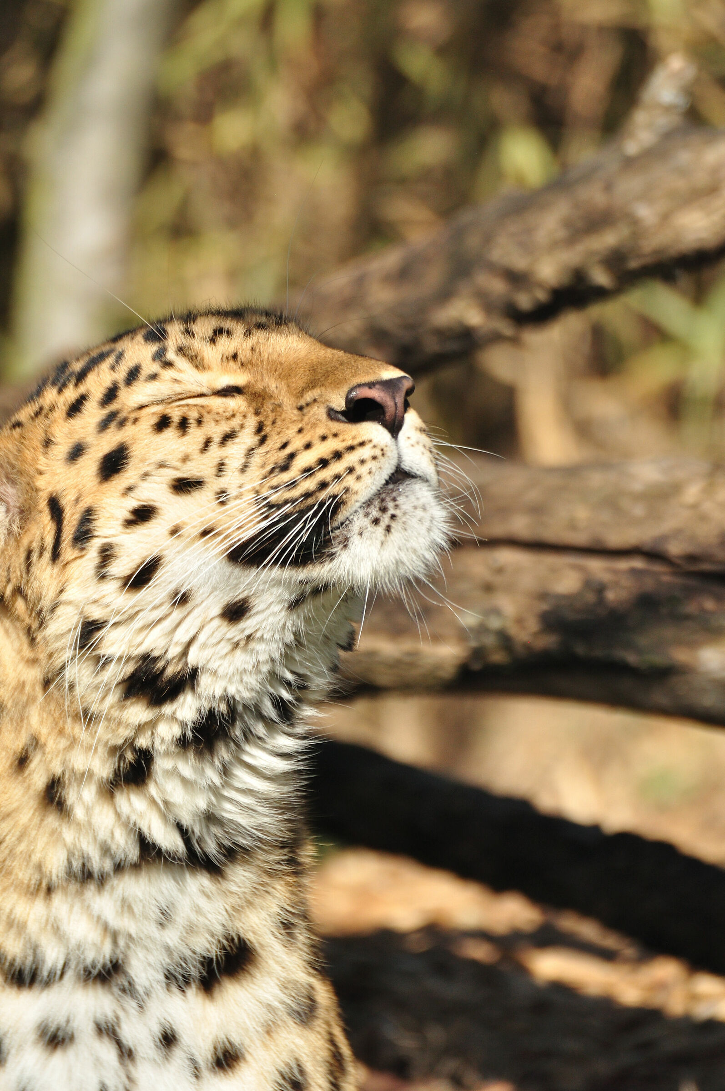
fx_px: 9540
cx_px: 362
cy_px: 546
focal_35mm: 315
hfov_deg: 4.4
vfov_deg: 6.5
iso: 200
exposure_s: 1/1500
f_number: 5.3
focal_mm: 210
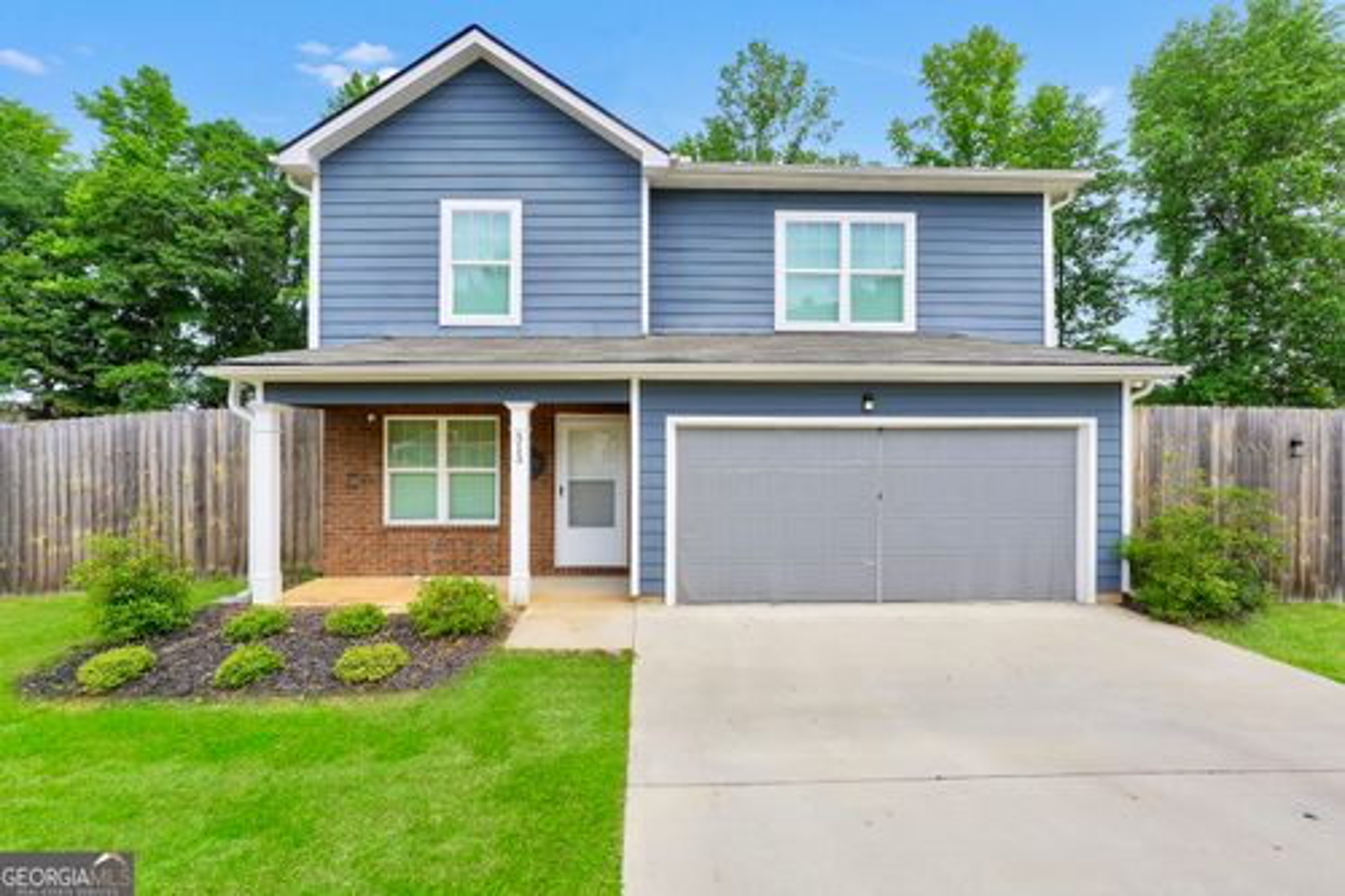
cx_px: 672
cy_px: 448
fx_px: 560
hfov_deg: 100.4
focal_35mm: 15
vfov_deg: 77.3
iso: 100
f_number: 9
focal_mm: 10
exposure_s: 1/125
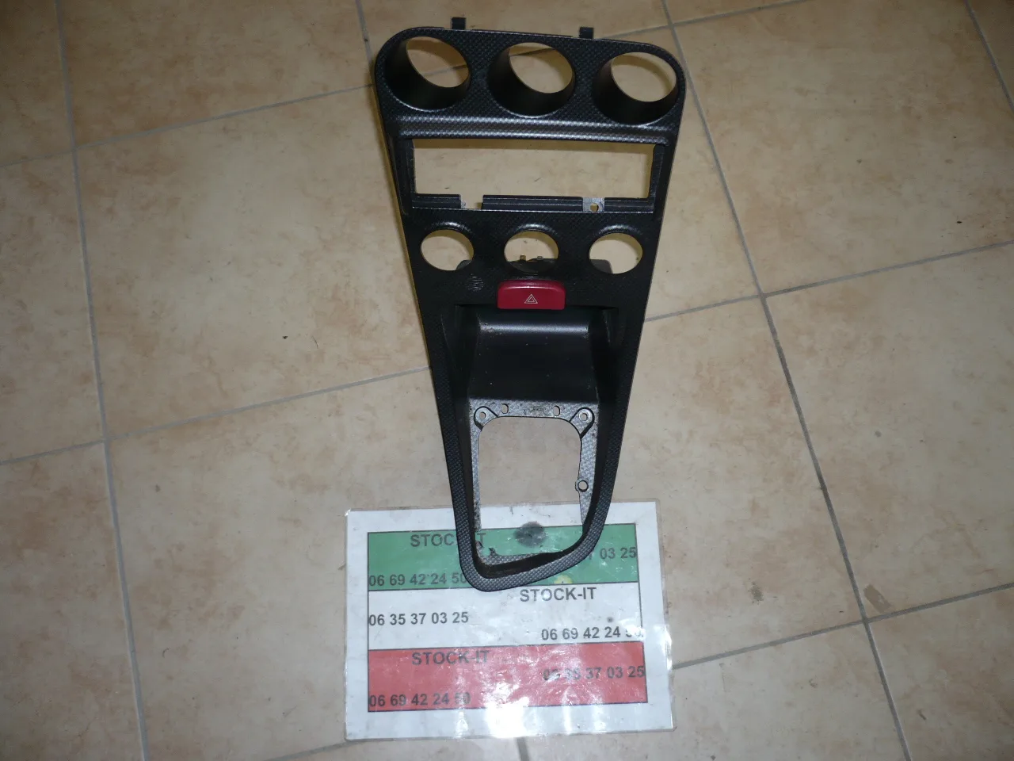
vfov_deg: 40.7
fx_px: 1025
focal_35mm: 35
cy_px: 380
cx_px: 507
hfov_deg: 52.6
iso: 100
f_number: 2.8
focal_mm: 5.8
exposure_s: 1/30
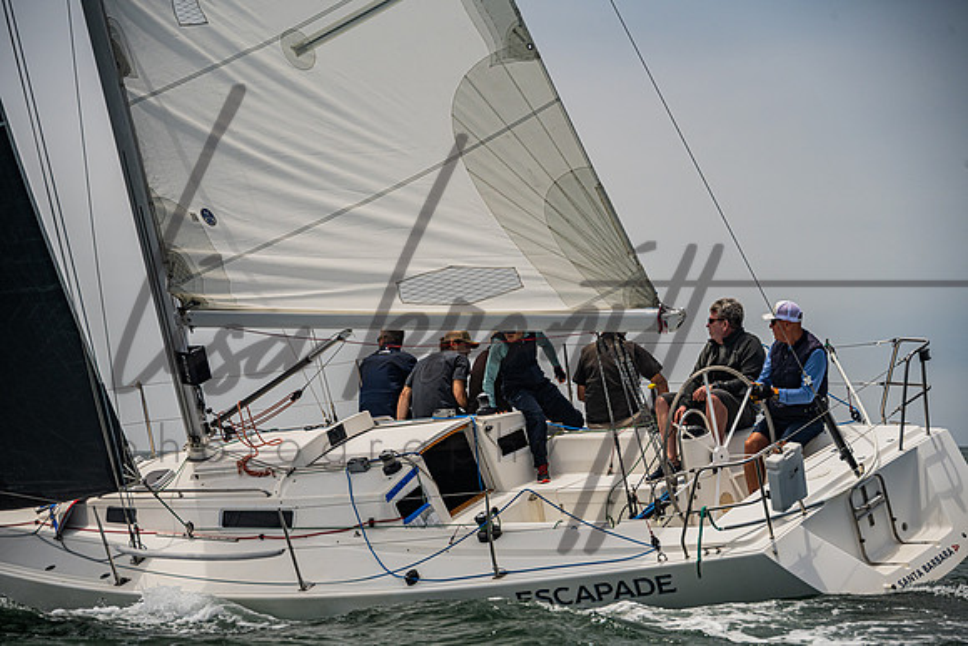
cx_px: 484
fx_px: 4437
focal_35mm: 165
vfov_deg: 8.3
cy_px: 323
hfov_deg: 12.4
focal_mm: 165
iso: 500
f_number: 8
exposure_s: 1/4000
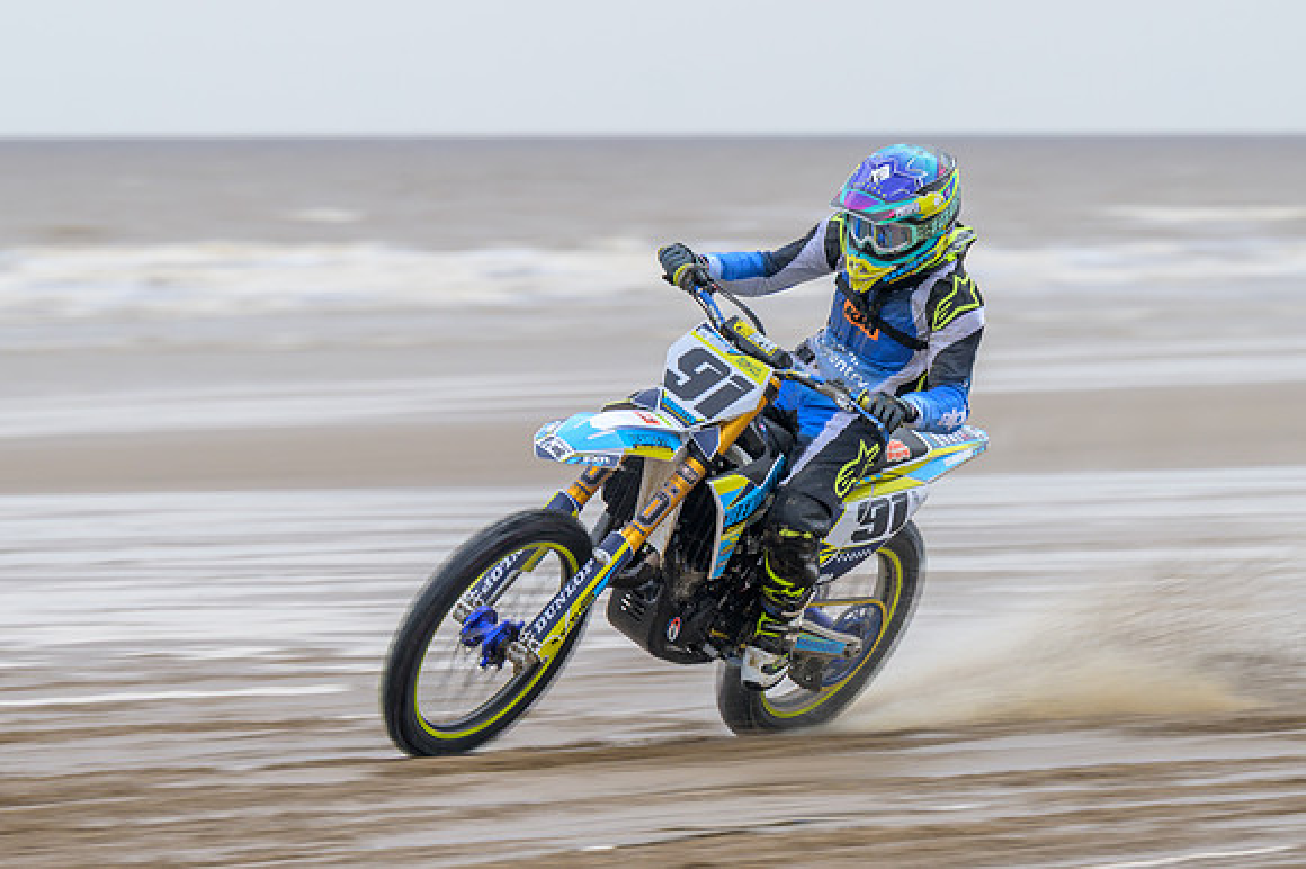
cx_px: 671
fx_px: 12931
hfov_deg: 5.8
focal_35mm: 357
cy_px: 473
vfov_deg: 3.8
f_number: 6.3
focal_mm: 200
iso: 125
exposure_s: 1/200
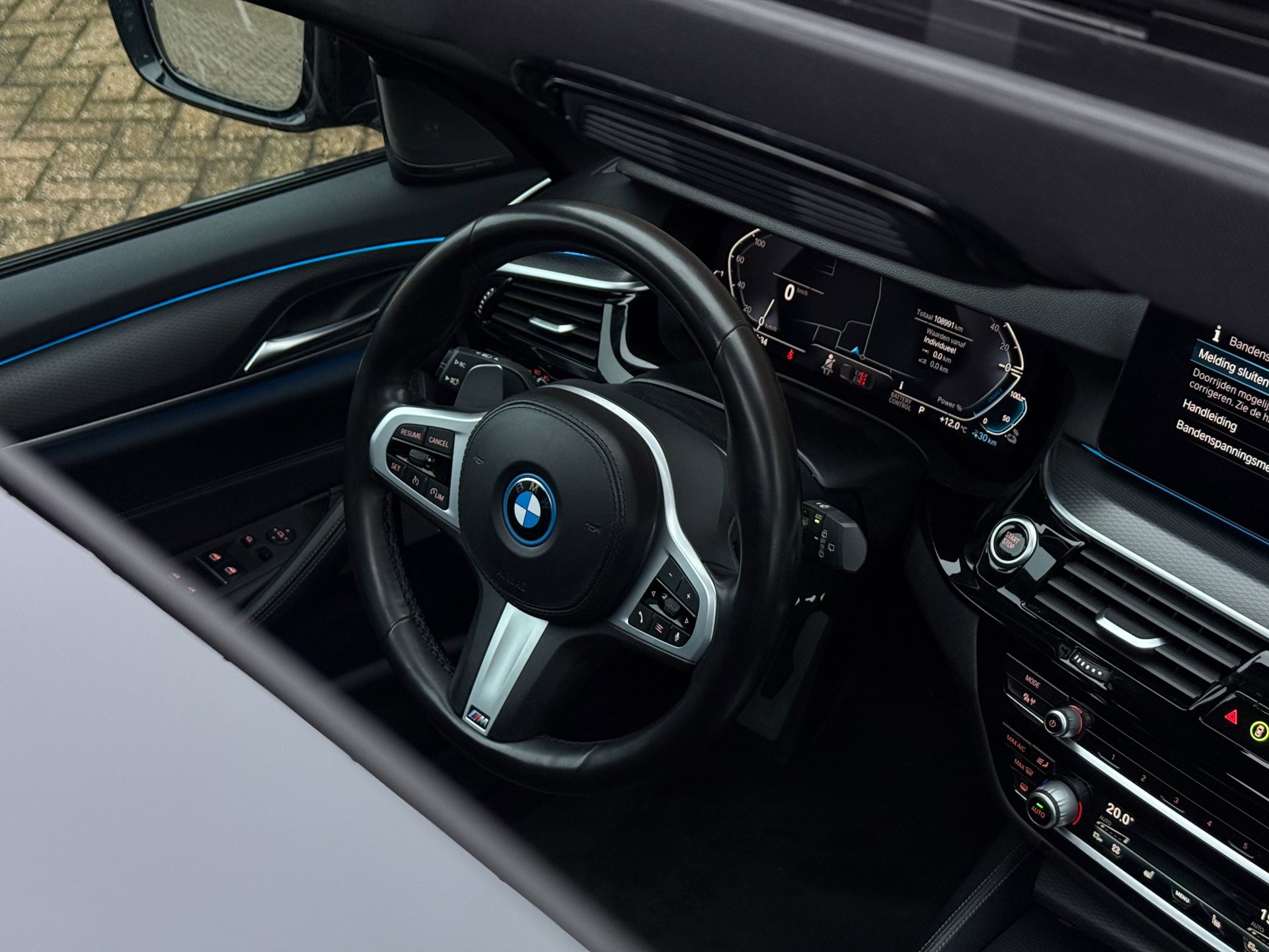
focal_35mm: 48
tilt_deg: -33.4
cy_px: 476
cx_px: 634
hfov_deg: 39.7
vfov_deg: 30.3
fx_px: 1760
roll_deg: +1.6
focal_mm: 6.76
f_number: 1.78
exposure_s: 1/53
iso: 250
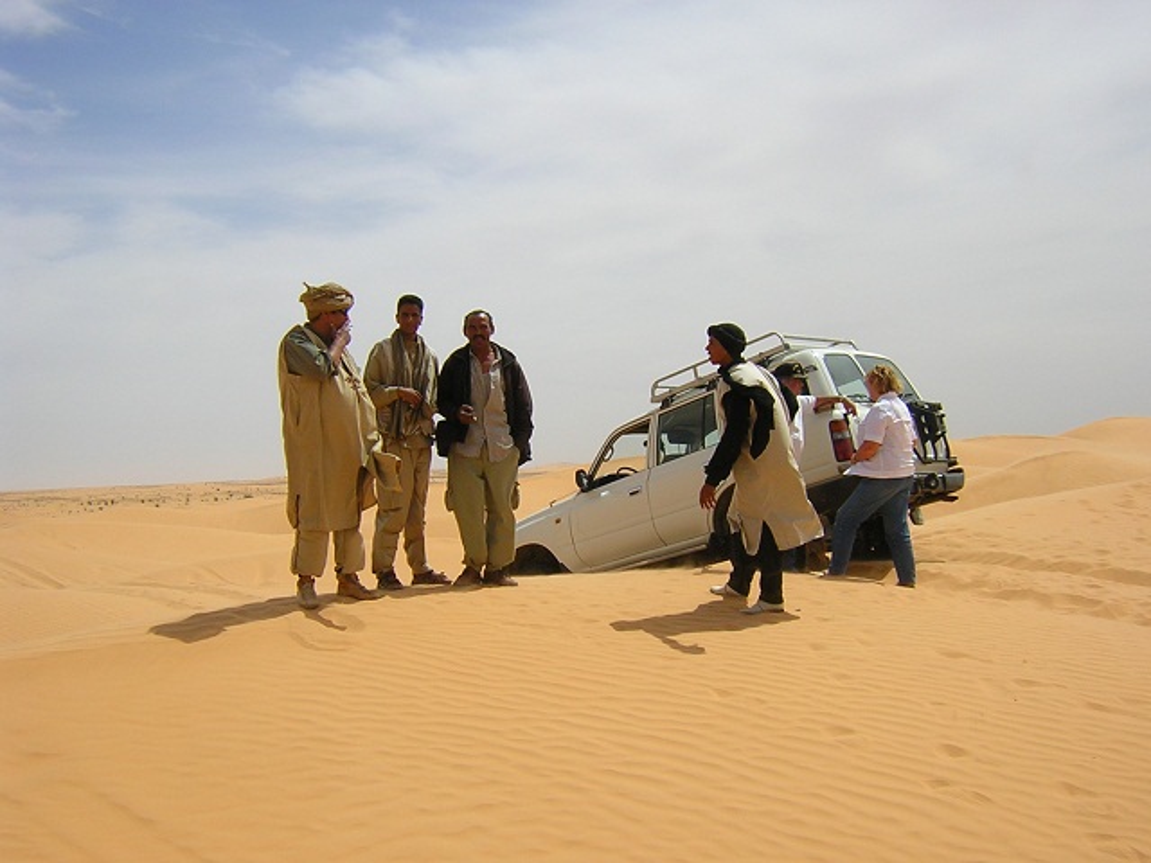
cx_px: 576
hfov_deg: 51.4
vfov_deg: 39.7
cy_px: 432
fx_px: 1197
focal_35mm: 36
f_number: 5.2
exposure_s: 1/720
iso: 100
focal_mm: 4.7
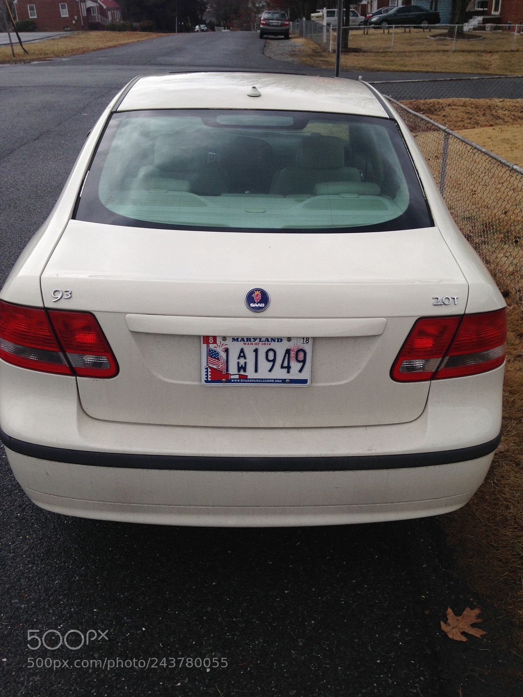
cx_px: 262
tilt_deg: -27.9
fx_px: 665
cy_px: 348
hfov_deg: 42.9
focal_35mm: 33
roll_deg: +0.9
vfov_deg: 55.4
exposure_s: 1/335
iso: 50
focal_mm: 4.12
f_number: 2.4
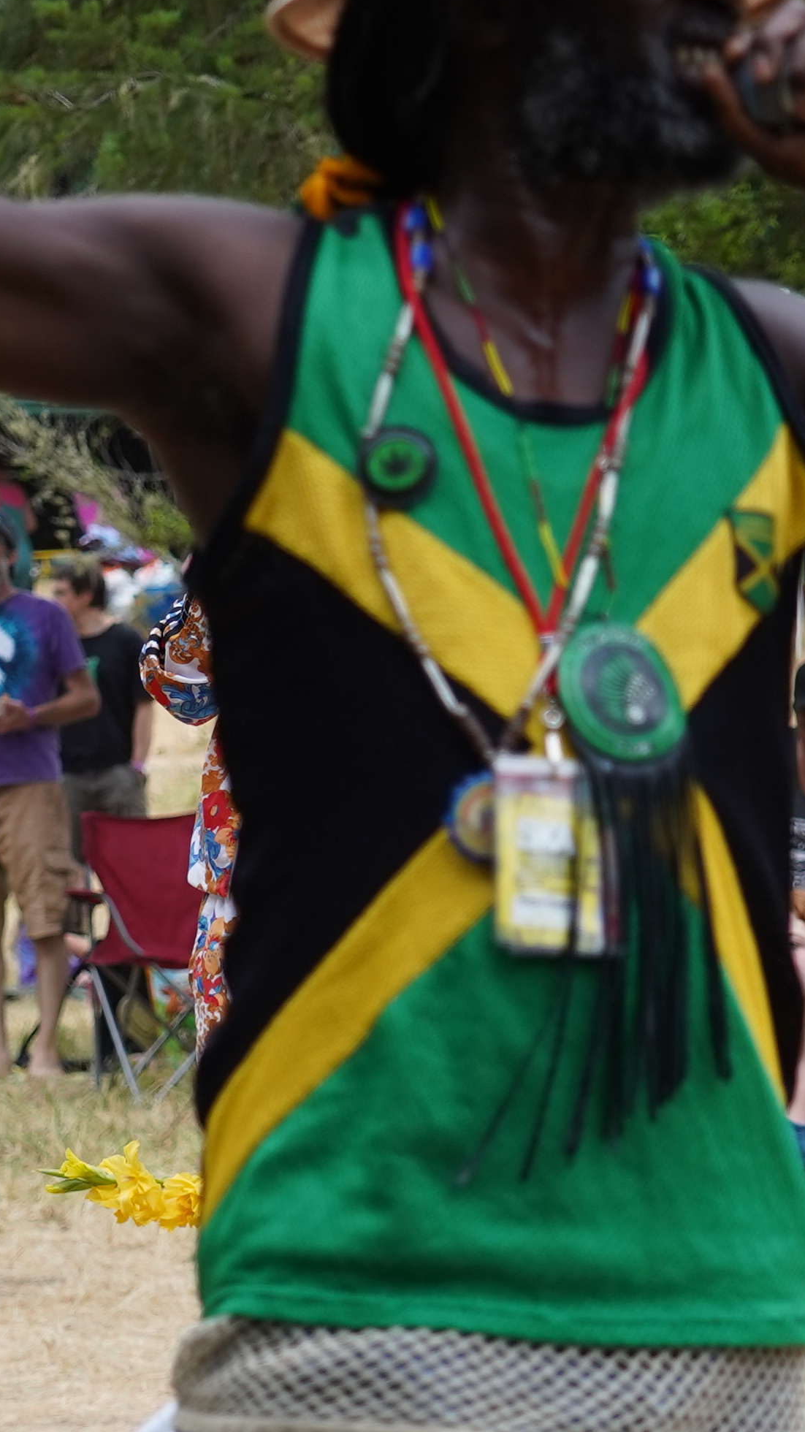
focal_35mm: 186
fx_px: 7061
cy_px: 837
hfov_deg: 6.5
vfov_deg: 11.6
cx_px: 480
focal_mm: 58
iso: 200
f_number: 4
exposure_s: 1/160
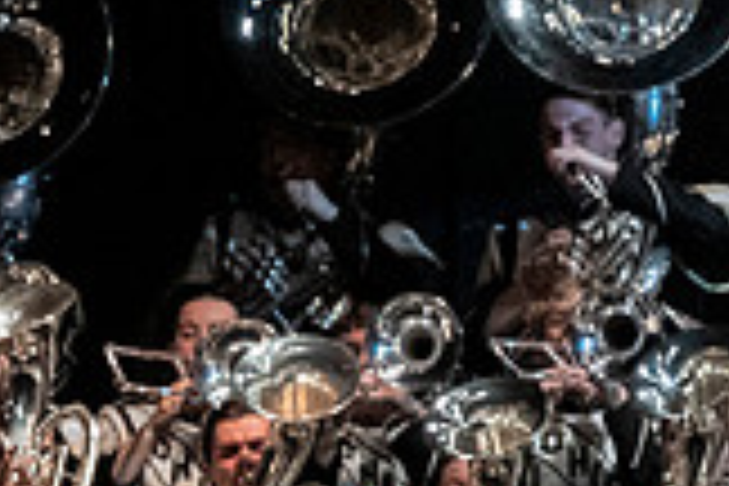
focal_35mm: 751
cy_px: 846
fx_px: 15207
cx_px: 500
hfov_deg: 2.7
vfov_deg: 1.8
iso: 4000
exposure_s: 1/500
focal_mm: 140
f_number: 4
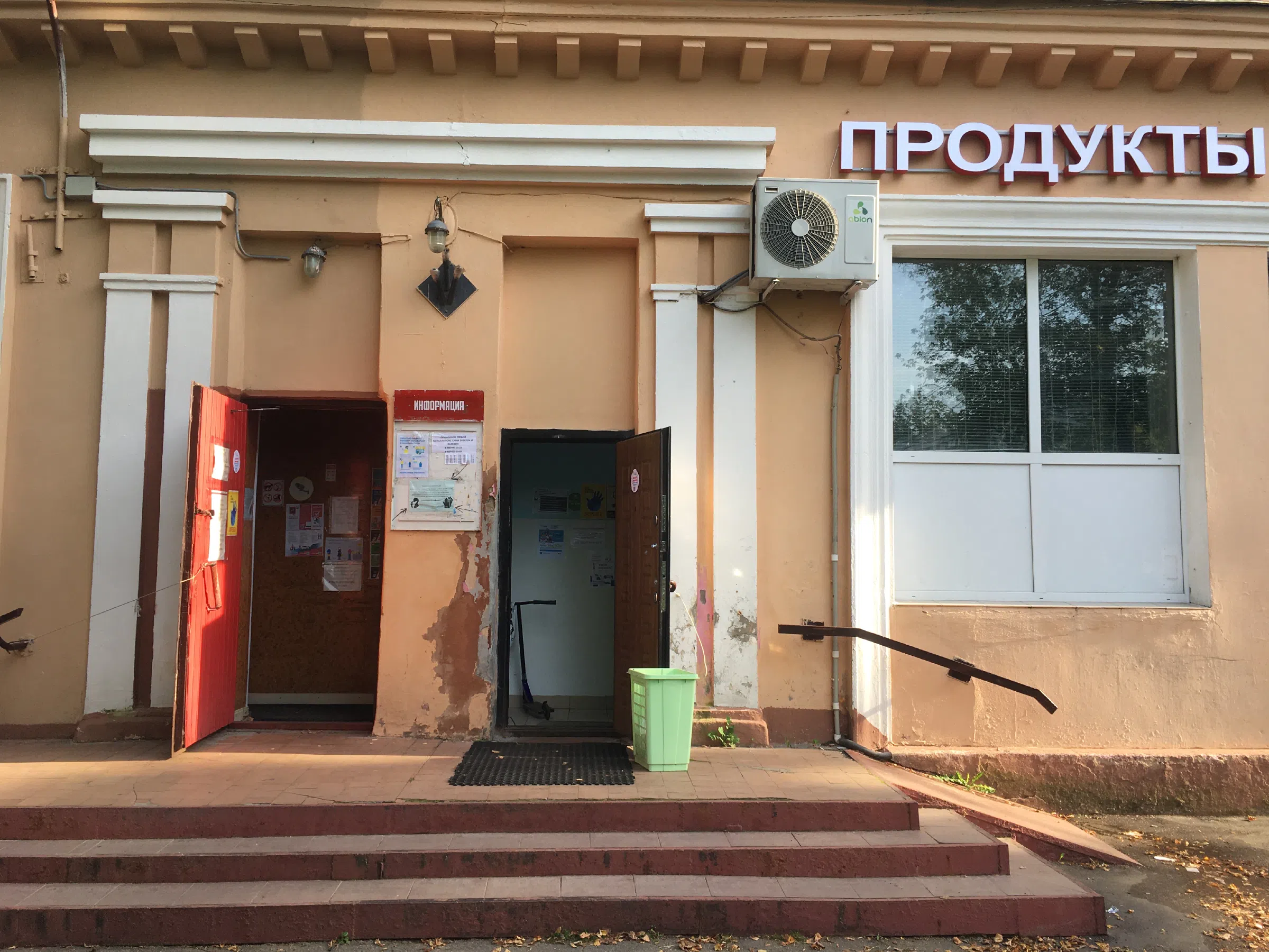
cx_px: 634
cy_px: 476
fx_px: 1063
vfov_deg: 48.2
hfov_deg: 61.7
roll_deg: -0.3
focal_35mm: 29
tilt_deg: +7.9
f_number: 2.2
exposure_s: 1/260
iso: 25
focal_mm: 4.15
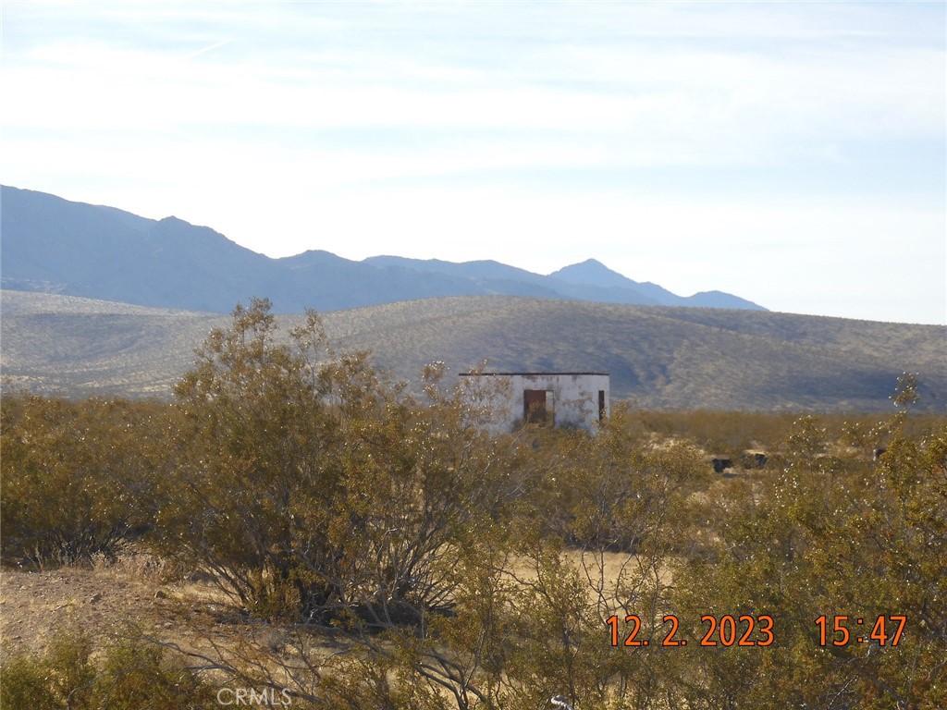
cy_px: 355
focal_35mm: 120
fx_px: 3283
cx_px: 474
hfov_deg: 16.4
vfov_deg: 12.3
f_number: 5
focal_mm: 21.4
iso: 100
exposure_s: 1/500
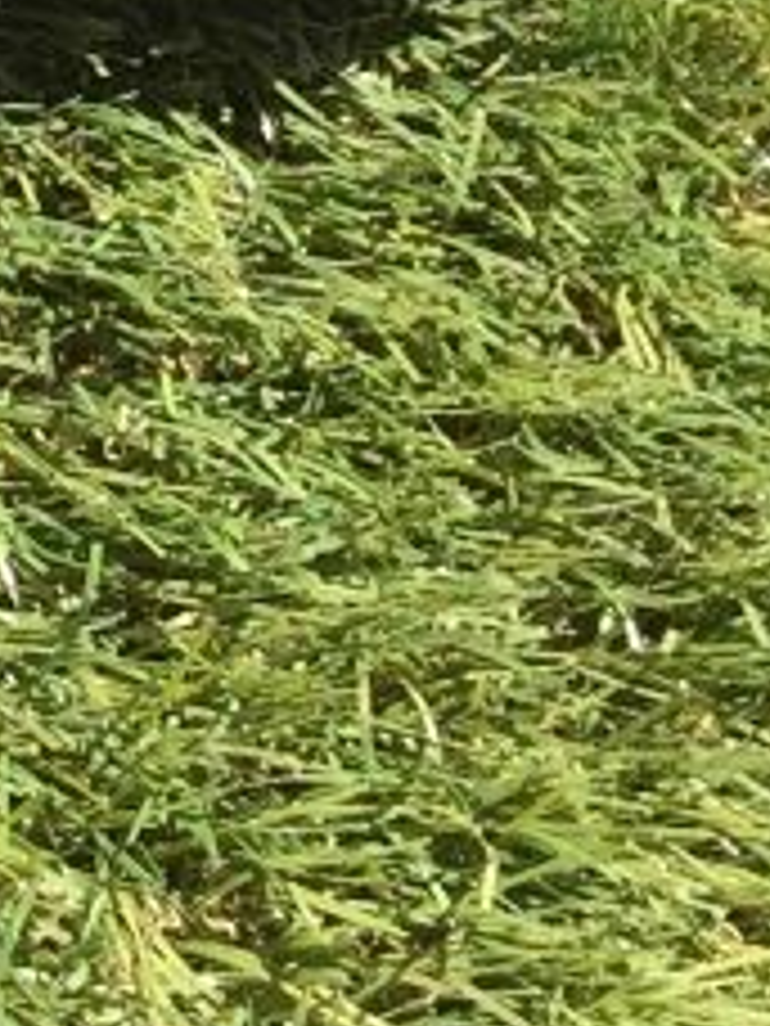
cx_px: -1225
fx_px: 5428
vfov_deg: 9.8
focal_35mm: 183
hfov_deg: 7.5
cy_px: -1278
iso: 32
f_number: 2.2
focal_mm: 4.15
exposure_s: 1/628
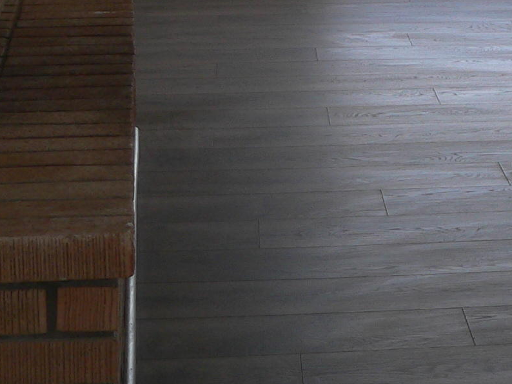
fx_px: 1716
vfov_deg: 12.2
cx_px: 611
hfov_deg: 16.3
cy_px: -184
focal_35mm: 116
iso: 80
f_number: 2.8
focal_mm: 6
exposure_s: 1/100
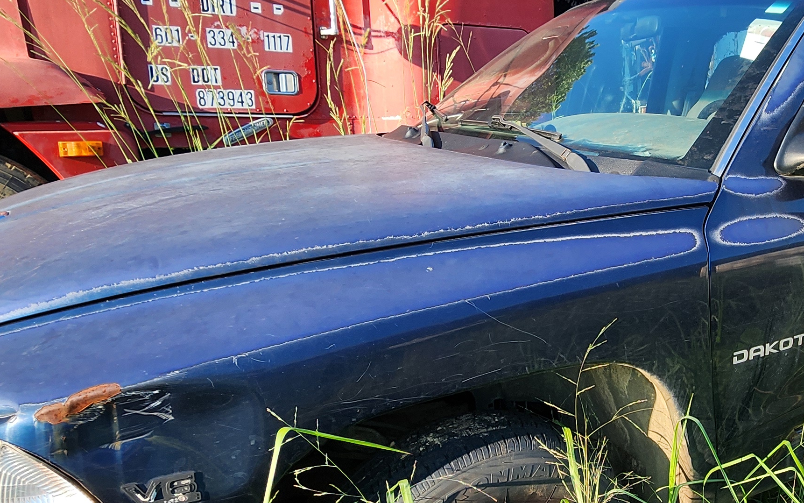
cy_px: 278
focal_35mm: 32
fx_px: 701
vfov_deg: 39.4
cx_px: 622
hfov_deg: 56.1
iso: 50
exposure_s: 1/569
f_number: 2.2
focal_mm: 2.2
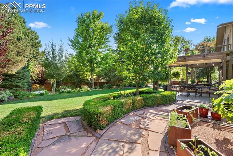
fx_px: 104
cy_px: 78
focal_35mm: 16
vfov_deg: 73.8
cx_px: 116
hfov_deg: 96.7
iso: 200
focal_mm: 16
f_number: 8
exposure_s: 1/30
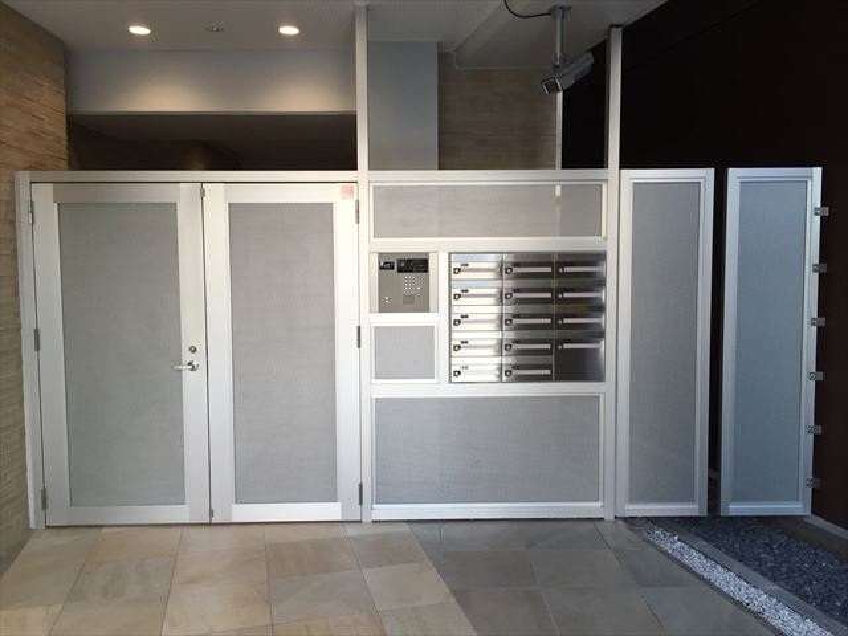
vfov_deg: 48.2
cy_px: 318
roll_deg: -0.7
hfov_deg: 61.7
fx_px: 710
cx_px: 424
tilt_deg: -3.8
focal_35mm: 29
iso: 50
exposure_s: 1/120
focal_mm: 4.15
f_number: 2.2
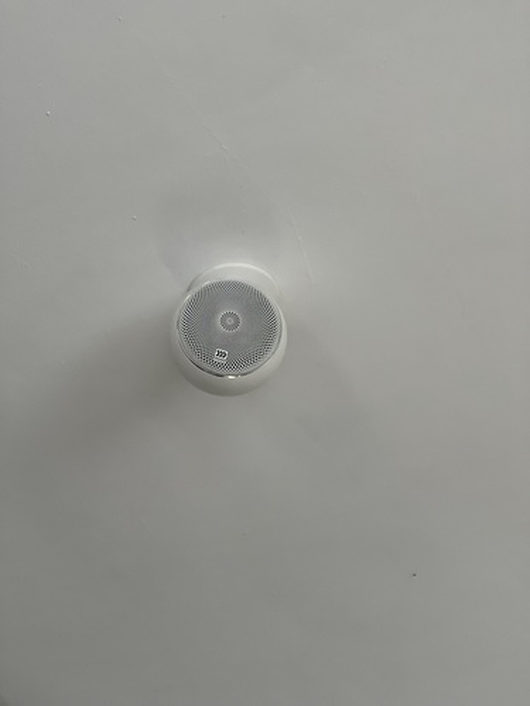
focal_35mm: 77
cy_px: 353
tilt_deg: +45.9
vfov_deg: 25.3
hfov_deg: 19.1
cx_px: 265
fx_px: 1572
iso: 250
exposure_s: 1/121
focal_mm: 9
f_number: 2.8
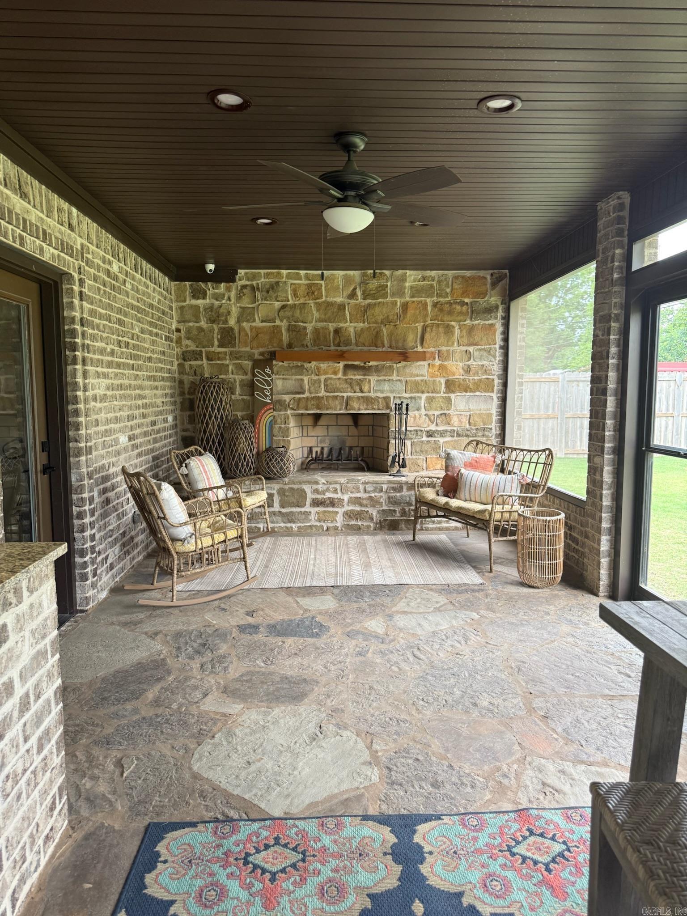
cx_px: 344
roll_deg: +0.1
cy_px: 458
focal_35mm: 24
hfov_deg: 56.8
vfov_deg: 71.6
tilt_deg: -5.2
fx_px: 635
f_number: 1.78
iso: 200
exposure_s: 1/60
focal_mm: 6.76
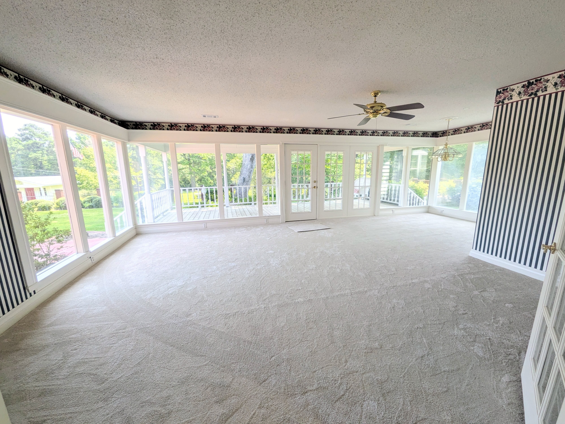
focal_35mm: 14
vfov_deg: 85.7
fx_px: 229
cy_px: 212
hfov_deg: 102.1
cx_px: 282
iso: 66
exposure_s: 1/303
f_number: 2.2
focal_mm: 1.85
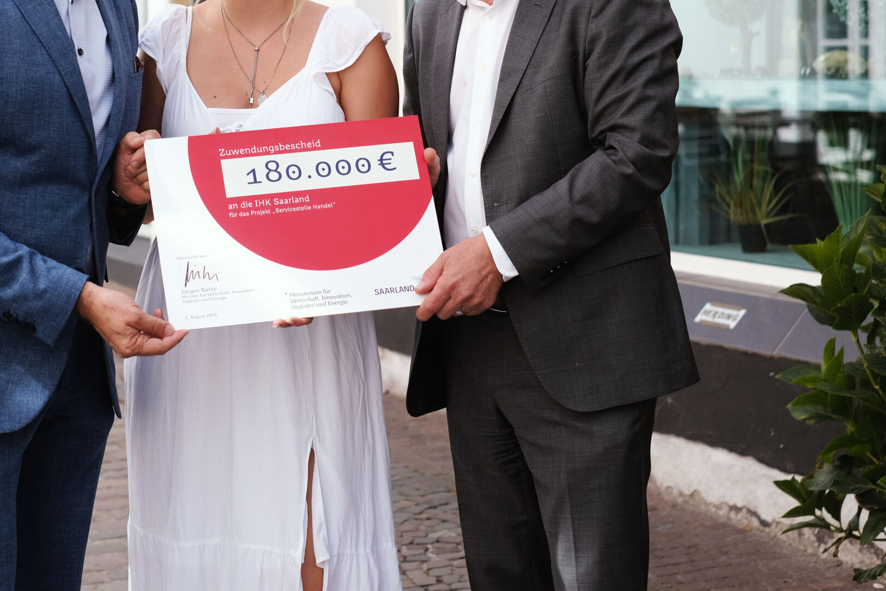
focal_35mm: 84
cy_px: 130
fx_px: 2067
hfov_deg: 24.0
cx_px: 280
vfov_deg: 16.2
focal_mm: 35
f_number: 2.8
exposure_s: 1/4000
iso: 500
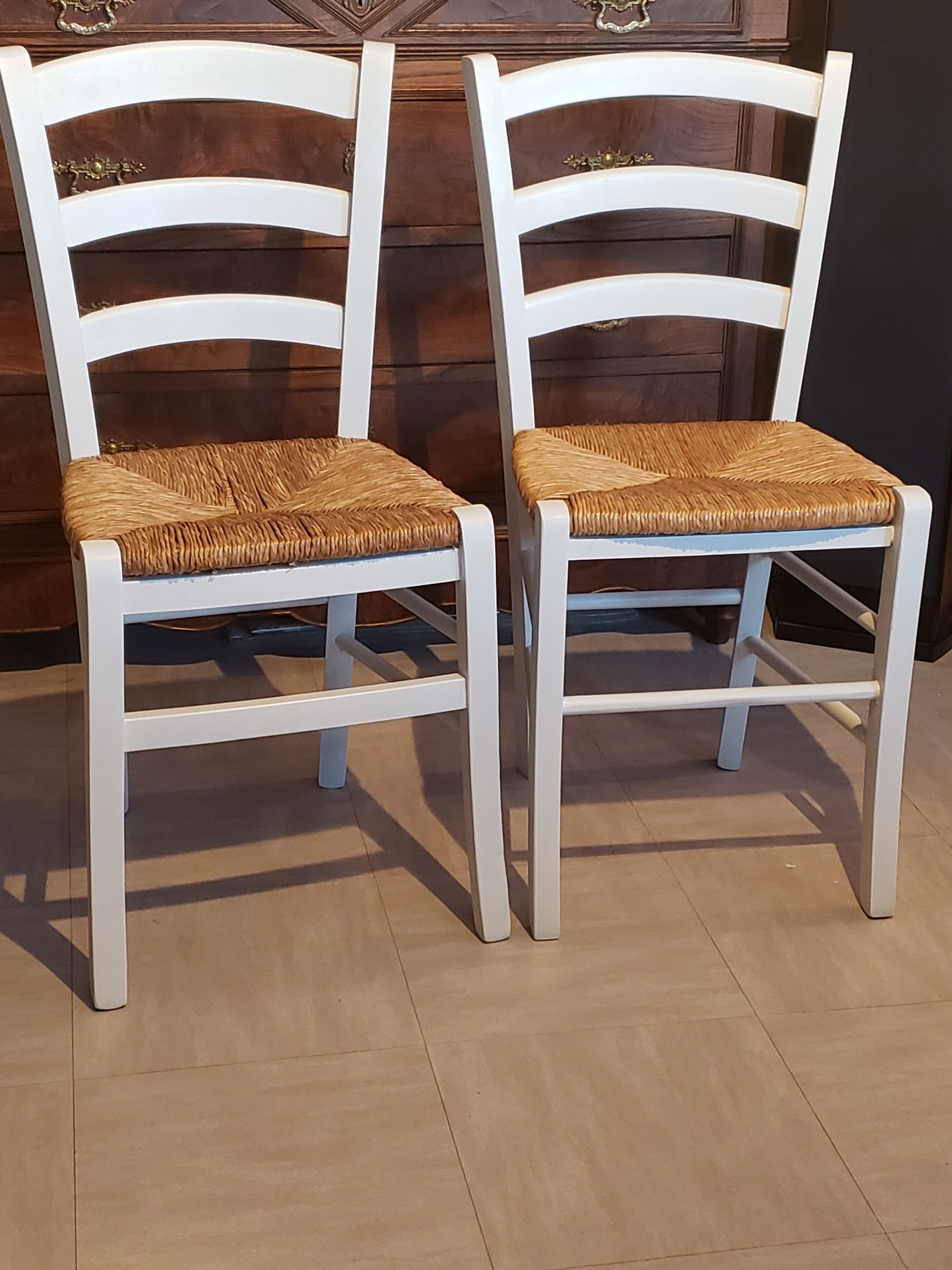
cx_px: 445
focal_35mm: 28
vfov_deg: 63.4
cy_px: 619
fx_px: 1027
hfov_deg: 49.7
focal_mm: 4.3
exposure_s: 1/20
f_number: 1.5
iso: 250
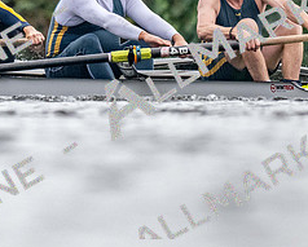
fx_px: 18756
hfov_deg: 0.9
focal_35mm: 2055
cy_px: 18
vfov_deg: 0.8
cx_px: -6
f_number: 4
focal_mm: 600
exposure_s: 1/2500
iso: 2800
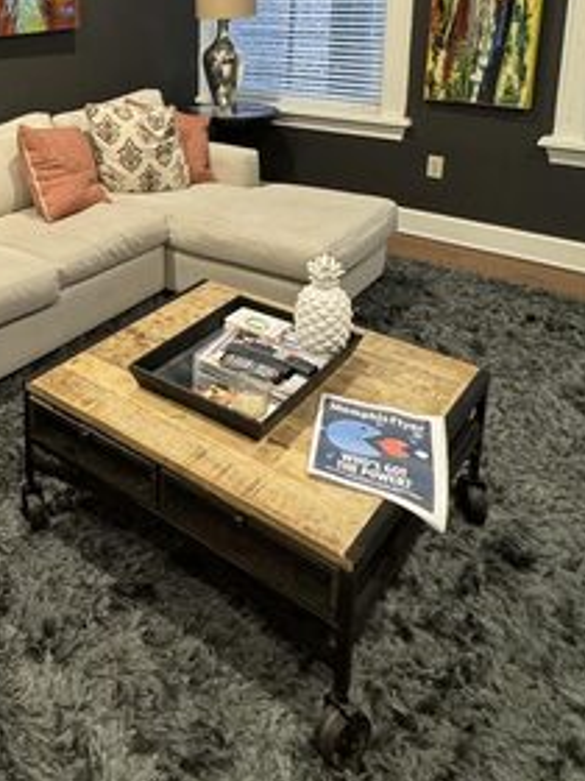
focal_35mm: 32
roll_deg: +2.3
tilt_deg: -10.5
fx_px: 721
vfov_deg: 52.1
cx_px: 31
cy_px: 126
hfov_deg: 40.0
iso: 400
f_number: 2.2
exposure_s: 1/60
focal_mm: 2.22
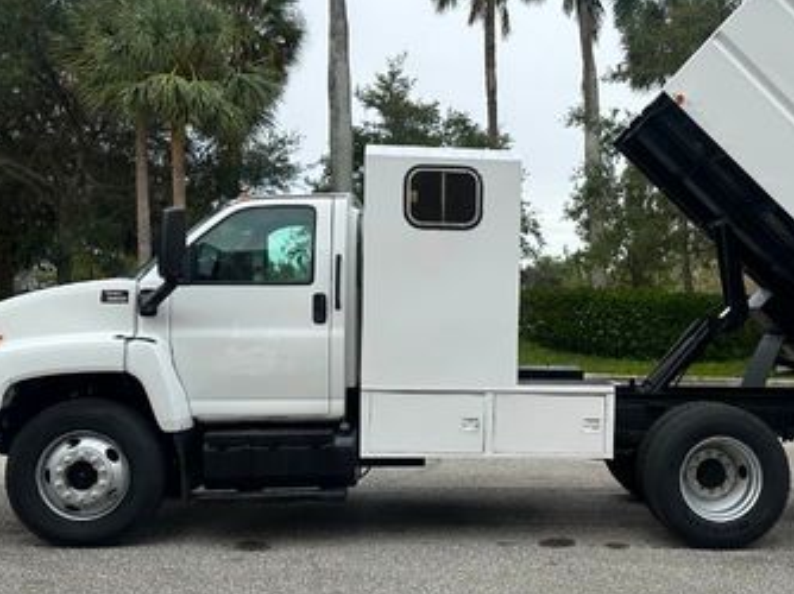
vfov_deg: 31.5
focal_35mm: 46
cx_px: 554
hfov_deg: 40.5
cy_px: 318
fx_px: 1054
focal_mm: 6.86
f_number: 1.78
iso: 80
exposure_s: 1/797
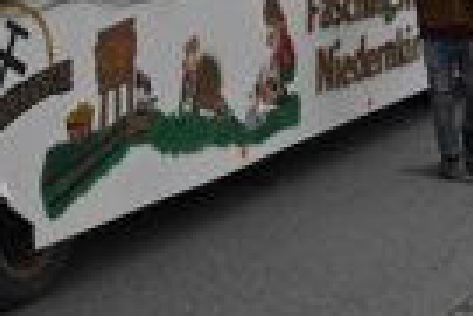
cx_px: 186
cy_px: -137
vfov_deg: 14.1
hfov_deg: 22.1
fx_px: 1209
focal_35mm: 92
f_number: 13
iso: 2500
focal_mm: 31
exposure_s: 1/640
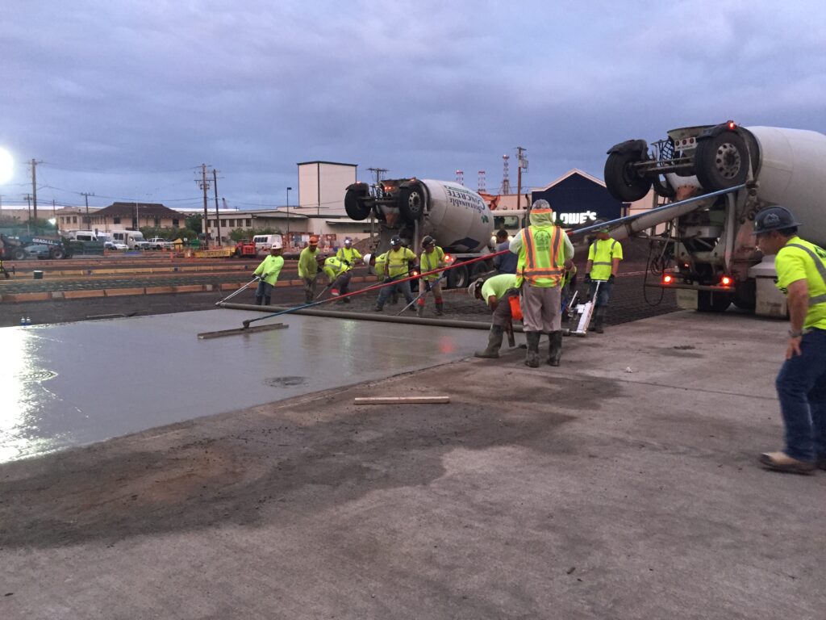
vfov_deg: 48.2
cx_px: 413
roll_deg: +0.2
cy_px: 310
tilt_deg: -5.1
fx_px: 692
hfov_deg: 61.7
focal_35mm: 29
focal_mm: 4.15
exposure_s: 1/30
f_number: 2.2
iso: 160
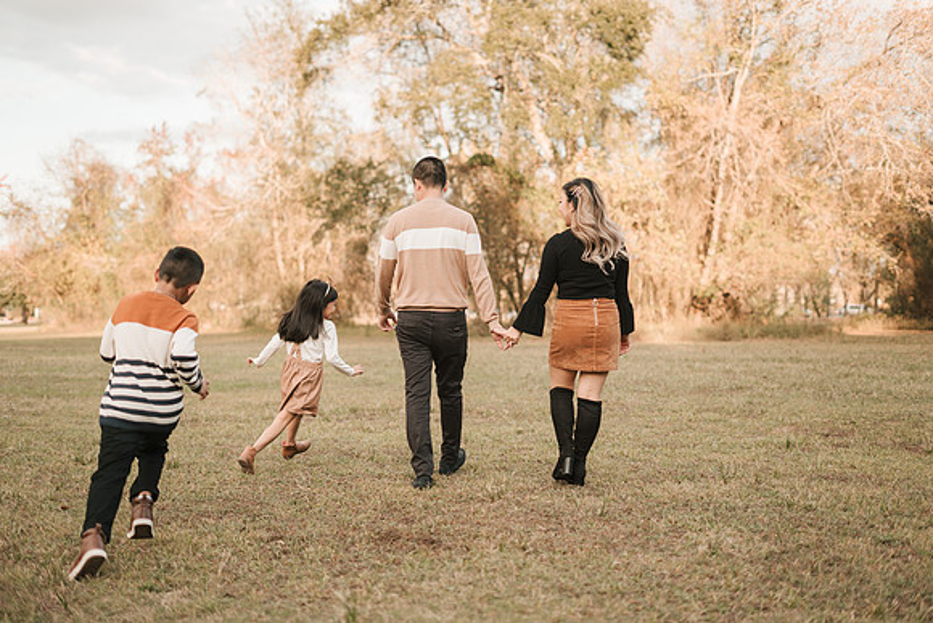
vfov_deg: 26.3
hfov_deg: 38.6
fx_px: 1332
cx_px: 474
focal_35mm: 51
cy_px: 312
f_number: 2
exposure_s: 1/1000
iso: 200
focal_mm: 50
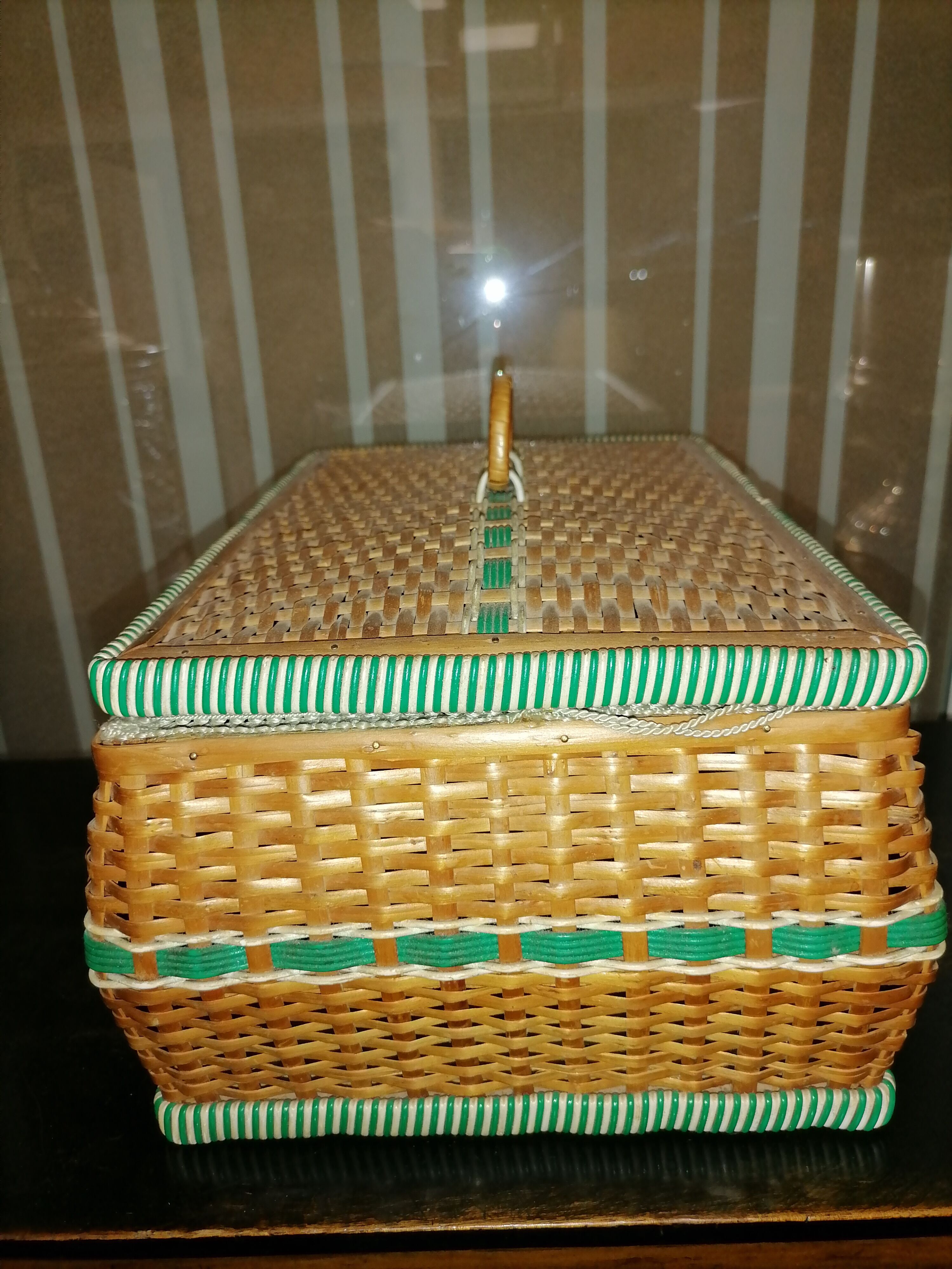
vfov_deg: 67.3
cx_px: 476
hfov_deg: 53.1
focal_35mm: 26
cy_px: 634
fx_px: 953
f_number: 1.8
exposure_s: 1/50
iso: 80
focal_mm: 5.4
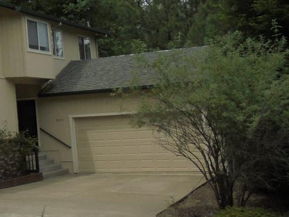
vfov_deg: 20.7
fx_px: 576
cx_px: -71
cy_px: 3
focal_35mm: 69
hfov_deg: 25.0
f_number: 3.5
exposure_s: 1/1000
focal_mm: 4.6
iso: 100
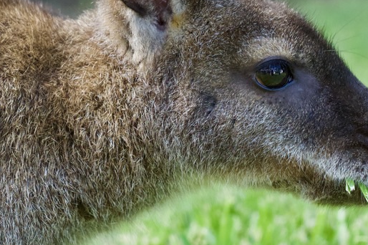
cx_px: 120
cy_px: 176
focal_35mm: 148
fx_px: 1512
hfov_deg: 13.9
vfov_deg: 9.2
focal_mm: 70
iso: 8000
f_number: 5.6
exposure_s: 1/2000
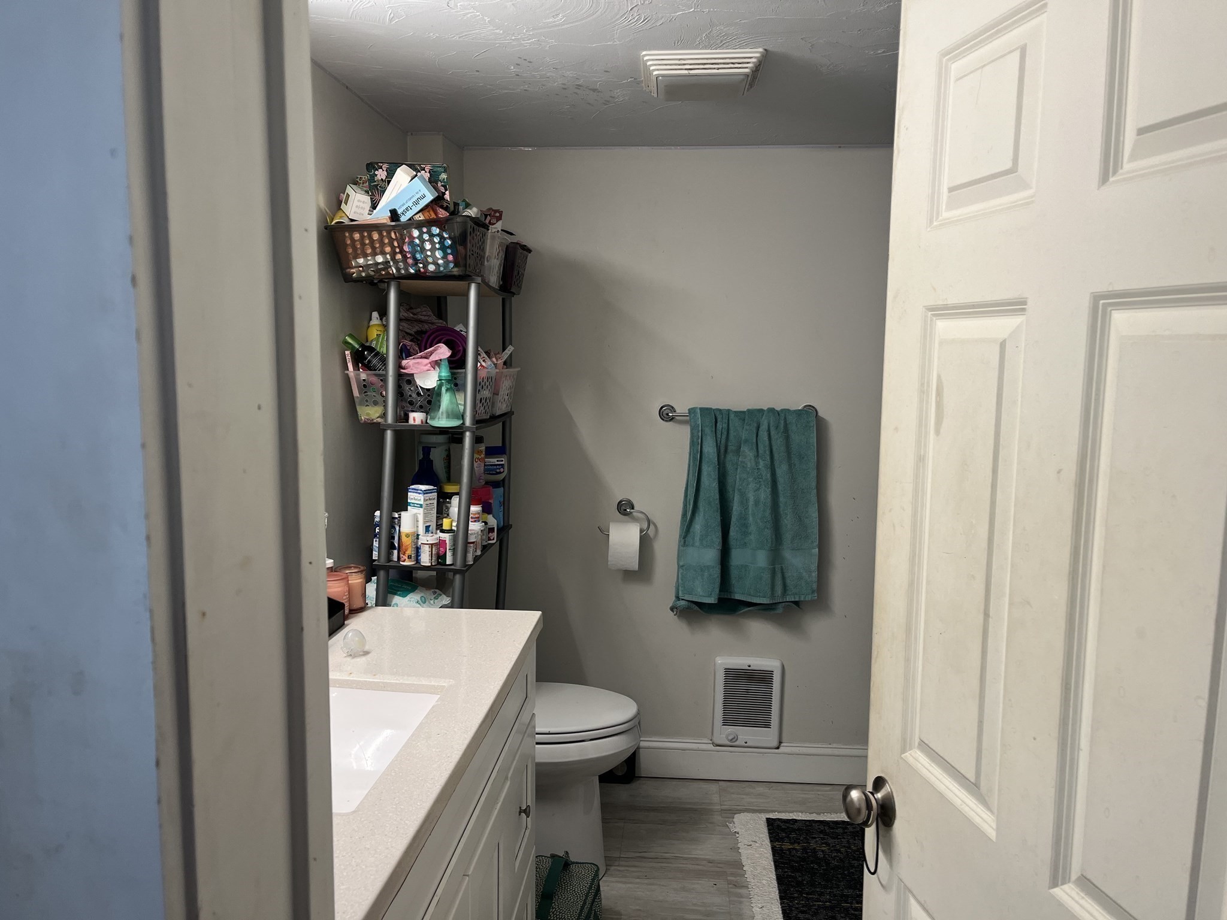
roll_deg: -0.1
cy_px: 460
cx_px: 614
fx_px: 922
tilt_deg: -6.9
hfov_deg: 67.3
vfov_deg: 53.1
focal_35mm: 26
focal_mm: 5.1
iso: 64
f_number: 1.6
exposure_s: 1/60
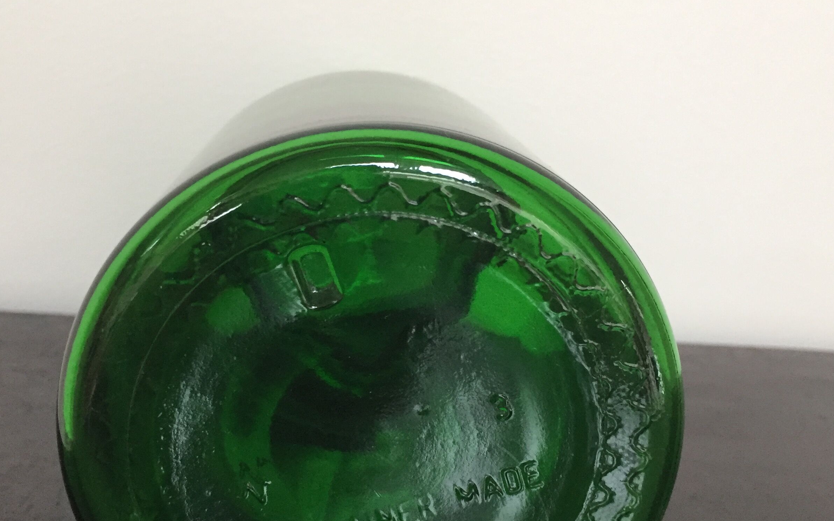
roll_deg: -4.5
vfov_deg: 30.4
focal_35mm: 42
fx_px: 955
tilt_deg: -18.2
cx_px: 416
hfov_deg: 47.2
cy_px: 333
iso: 320
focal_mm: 4.15
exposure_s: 1/33
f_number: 2.2
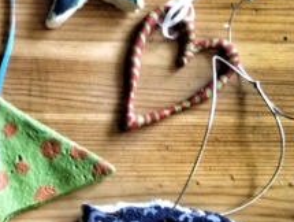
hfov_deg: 17.8
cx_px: -77
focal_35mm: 104
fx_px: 885
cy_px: 185
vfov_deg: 14.2
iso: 160
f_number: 2.4
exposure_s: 1/20
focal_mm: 4.28
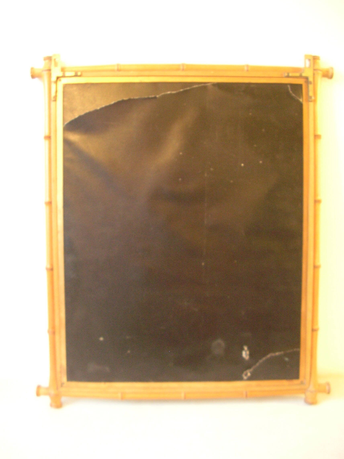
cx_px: 172
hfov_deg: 40.6
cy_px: 230
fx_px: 464
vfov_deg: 52.7
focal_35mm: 35
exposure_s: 1/1.8
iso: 200
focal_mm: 5.8
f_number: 2.8
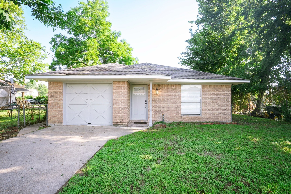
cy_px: 97
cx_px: 146
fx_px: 137
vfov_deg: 70.4
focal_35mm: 17
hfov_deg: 93.3
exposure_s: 1/100
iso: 400
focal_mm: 17
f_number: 8
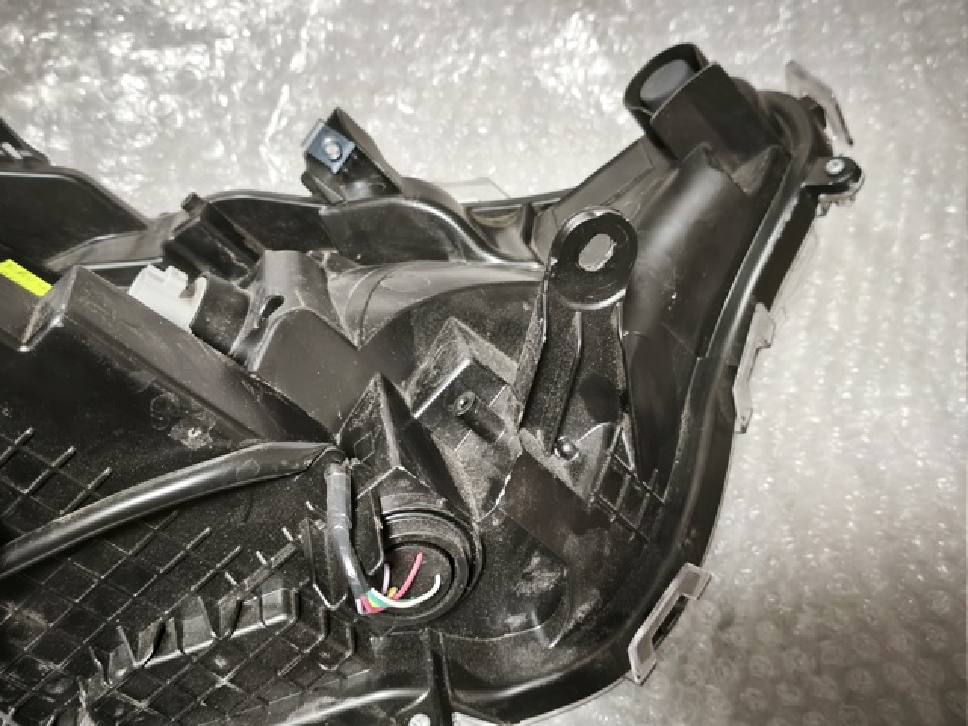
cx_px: 484
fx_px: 979
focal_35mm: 35
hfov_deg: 52.6
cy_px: 363
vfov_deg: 40.7
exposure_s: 1/25
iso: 1600
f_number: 1.7
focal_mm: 5.35
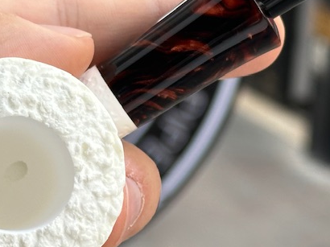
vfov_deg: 9.9
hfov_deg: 13.2
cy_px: 72
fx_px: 1429
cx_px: 203
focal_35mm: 150
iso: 64
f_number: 1.78
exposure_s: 1/431
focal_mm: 6.86
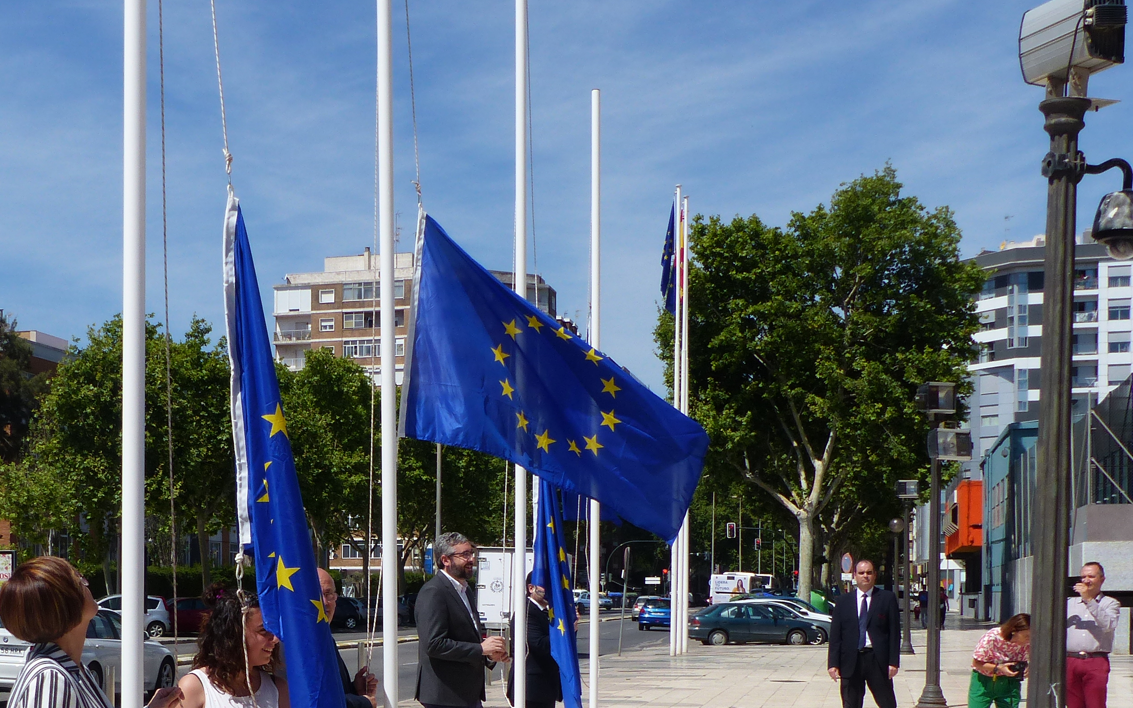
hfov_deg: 35.0
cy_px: 616
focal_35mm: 57
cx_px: 299
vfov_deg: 22.3
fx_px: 1760
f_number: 4
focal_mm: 6
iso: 100
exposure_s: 1/1600
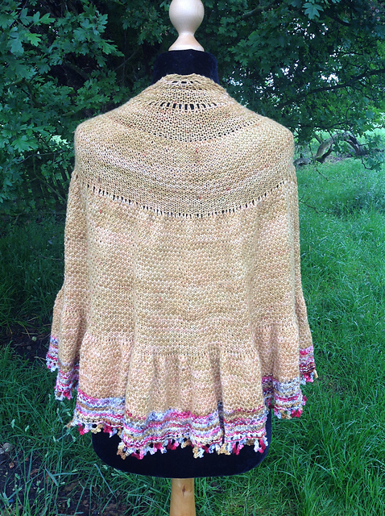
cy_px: 258
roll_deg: +0.2
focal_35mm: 35
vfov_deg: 52.7
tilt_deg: -13.9
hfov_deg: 40.6
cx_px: 192
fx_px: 520
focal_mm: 4.28
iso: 64
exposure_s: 1/120
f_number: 2.4
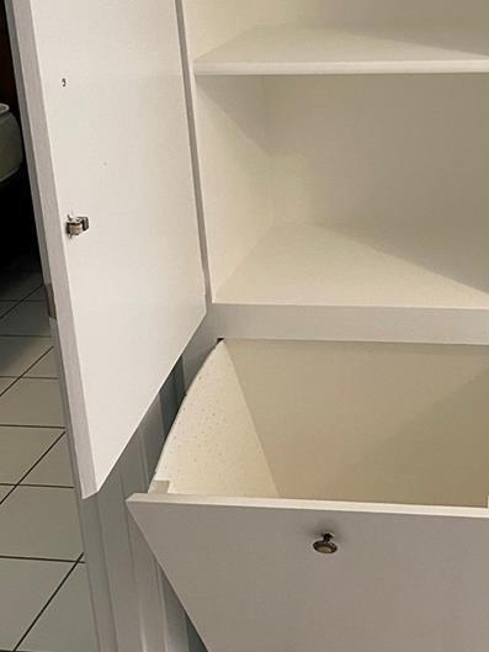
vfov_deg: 32.3
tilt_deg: -15.6
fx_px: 1111
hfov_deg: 24.3
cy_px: 187
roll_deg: +1.7
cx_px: 416
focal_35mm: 59
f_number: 1.8
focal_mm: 4.25
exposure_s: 1/60
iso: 160
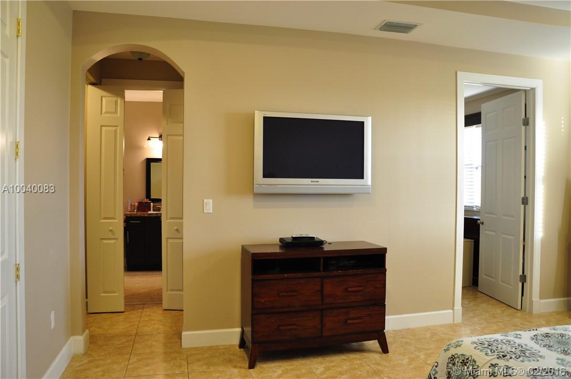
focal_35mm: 27
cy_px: 190
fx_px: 428
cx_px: 286
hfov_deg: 67.5
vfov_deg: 47.8
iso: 640
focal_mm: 18
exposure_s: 1/13
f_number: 6.3
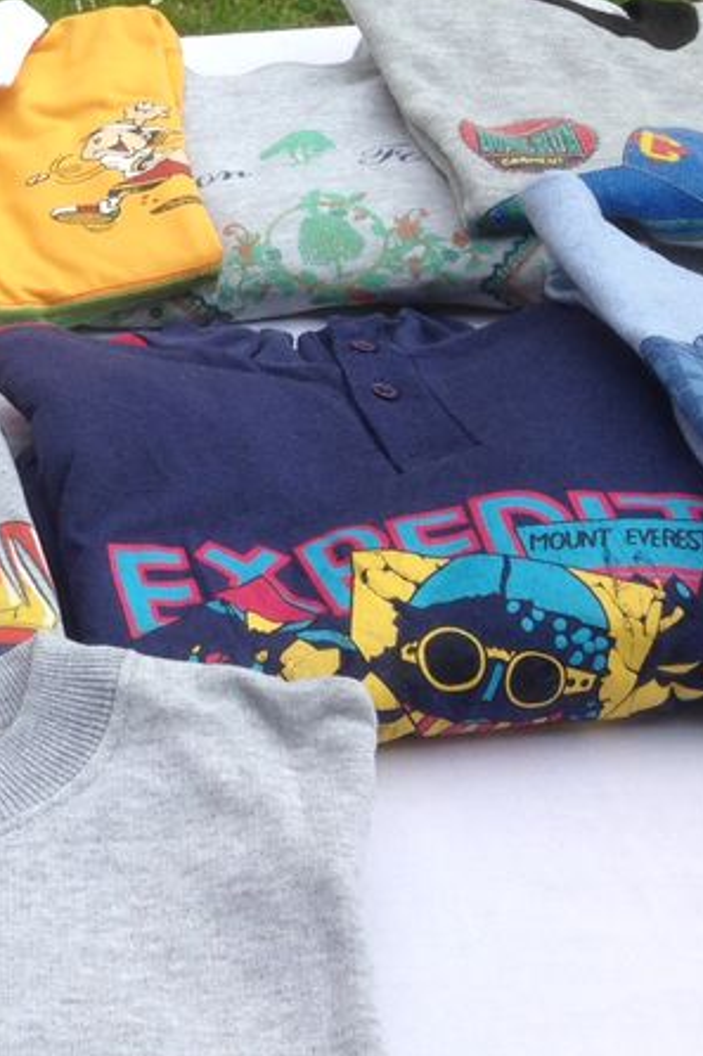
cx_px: -336
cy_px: 263
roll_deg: +1.0
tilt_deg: -34.7
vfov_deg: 26.0
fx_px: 2257
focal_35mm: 77
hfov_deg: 16.3
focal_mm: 4.12
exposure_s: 1/797
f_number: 2.4
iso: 50
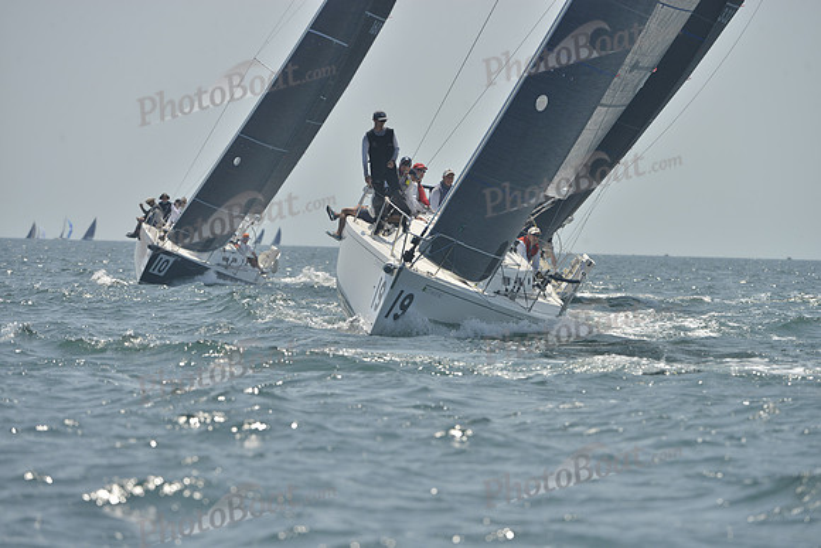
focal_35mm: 300
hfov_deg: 6.9
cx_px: 410
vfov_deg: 4.6
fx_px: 6843
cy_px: 274
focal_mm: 300
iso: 280
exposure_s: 1/1250
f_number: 8
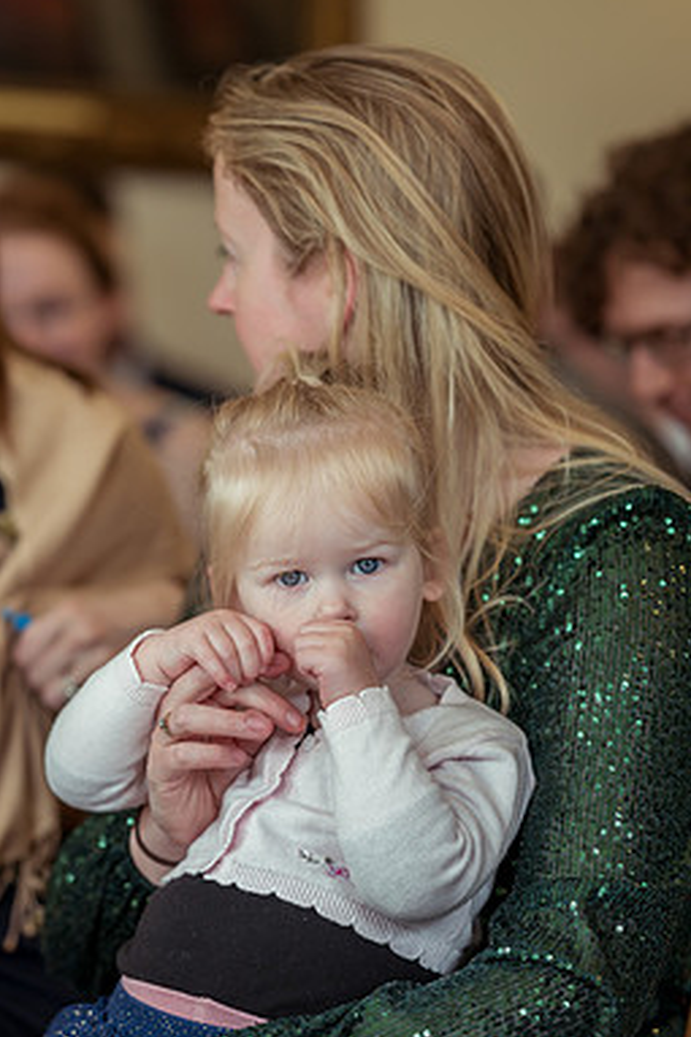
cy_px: 518
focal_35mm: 129
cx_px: 133
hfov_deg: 10.6
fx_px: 3717
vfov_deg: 15.9
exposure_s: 1/1000
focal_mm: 85
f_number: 1.8
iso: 400
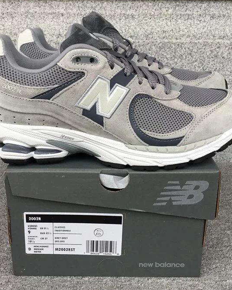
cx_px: 111
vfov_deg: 44.8
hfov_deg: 36.5
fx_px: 352
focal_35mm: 41
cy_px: 143
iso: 25
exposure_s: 1/100
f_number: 2.4
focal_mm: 3.3
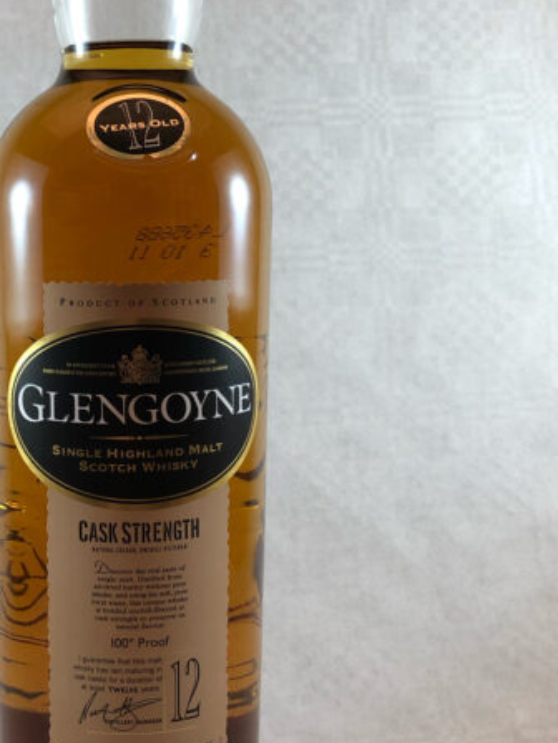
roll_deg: +0.6
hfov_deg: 28.6
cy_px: 310
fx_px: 1075
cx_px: 126
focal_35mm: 50
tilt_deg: -3.1
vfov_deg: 38.1
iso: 25
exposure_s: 1/50
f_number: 1.8
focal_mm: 3.99
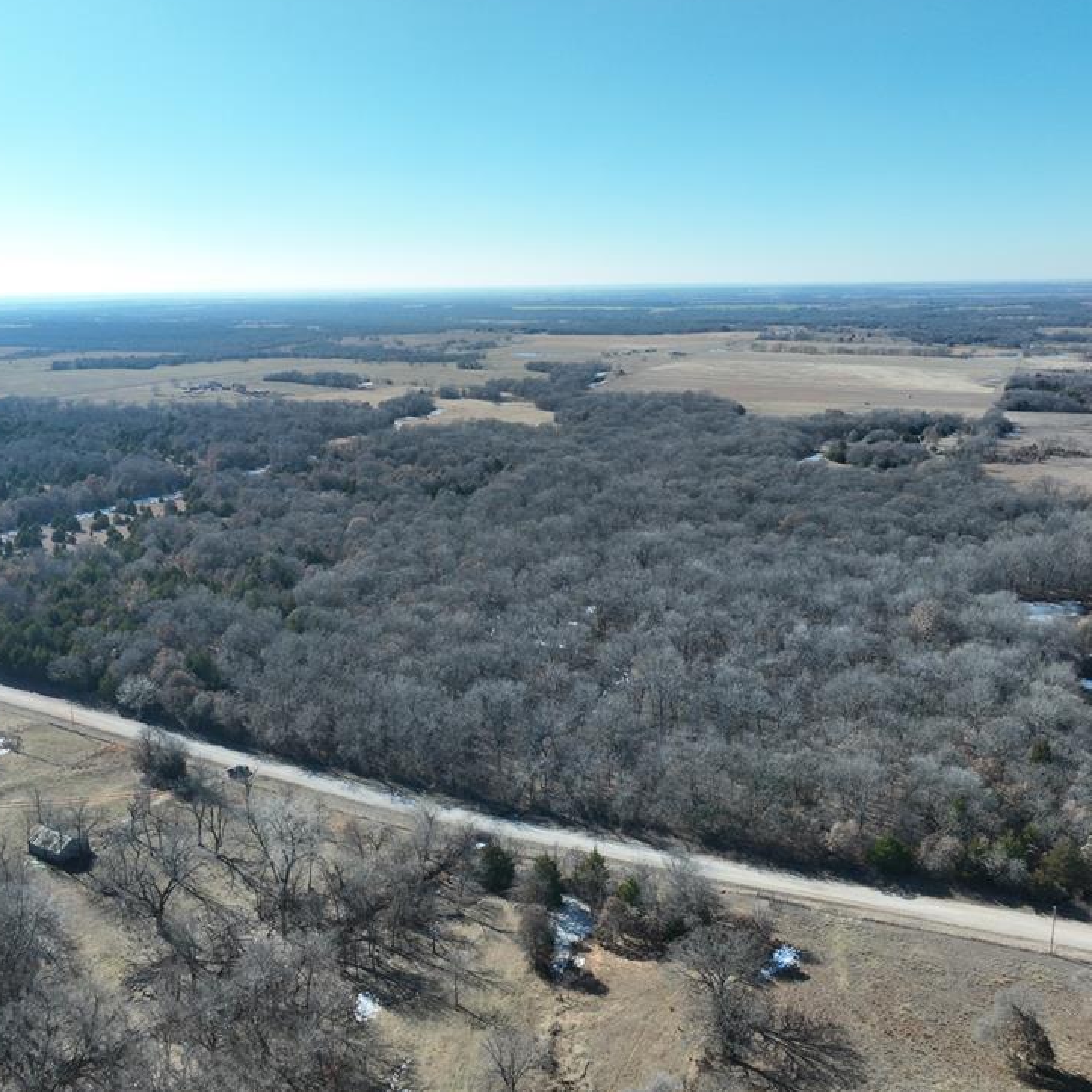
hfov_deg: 53.9
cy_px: 532
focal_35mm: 30
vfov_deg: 54.0
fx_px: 1071
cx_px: 488
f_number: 11
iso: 100
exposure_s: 1/120
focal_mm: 12.29
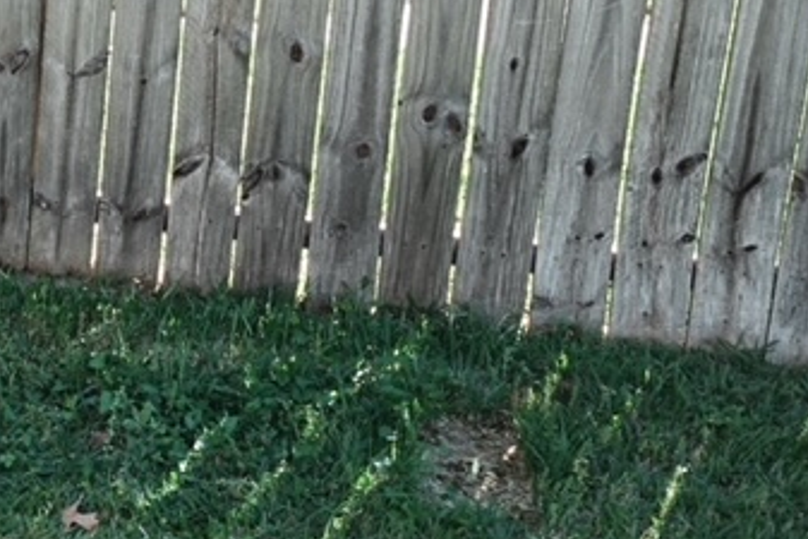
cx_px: -396
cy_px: 86
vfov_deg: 17.8
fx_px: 1706
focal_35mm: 76
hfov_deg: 22.1
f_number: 2
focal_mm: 7.6
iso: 125
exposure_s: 1/1000
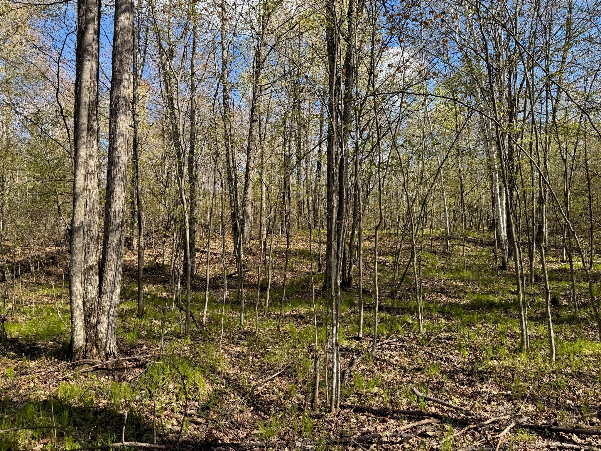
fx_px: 417
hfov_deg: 71.6
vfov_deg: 56.8
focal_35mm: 24
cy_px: 226
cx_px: 300
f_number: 1.78
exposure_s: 1/1560
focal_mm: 6.76
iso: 80
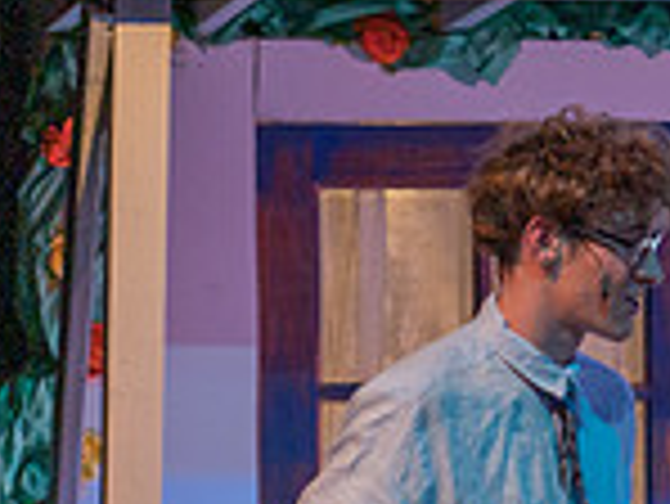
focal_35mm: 490
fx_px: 9492
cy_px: 813
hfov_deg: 4.0
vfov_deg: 3.0
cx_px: 1050
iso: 800
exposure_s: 1/250
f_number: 2.8
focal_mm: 116
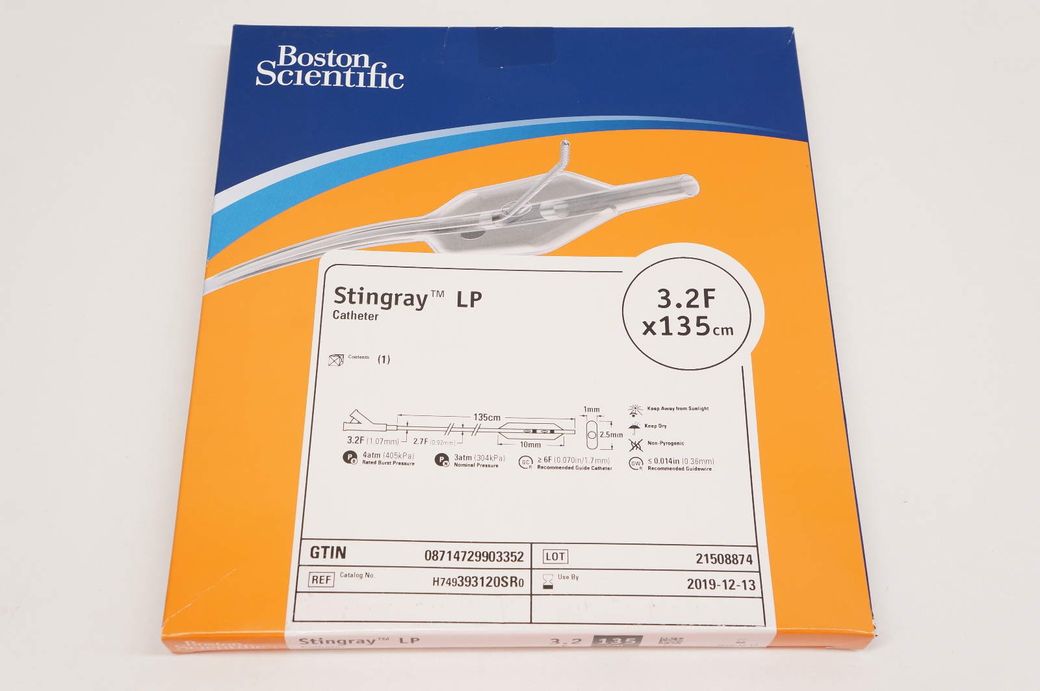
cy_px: 346
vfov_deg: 31.8
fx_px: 1212
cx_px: 520
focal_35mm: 42
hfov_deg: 46.4
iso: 400
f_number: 7.1
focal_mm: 28
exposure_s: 1/60
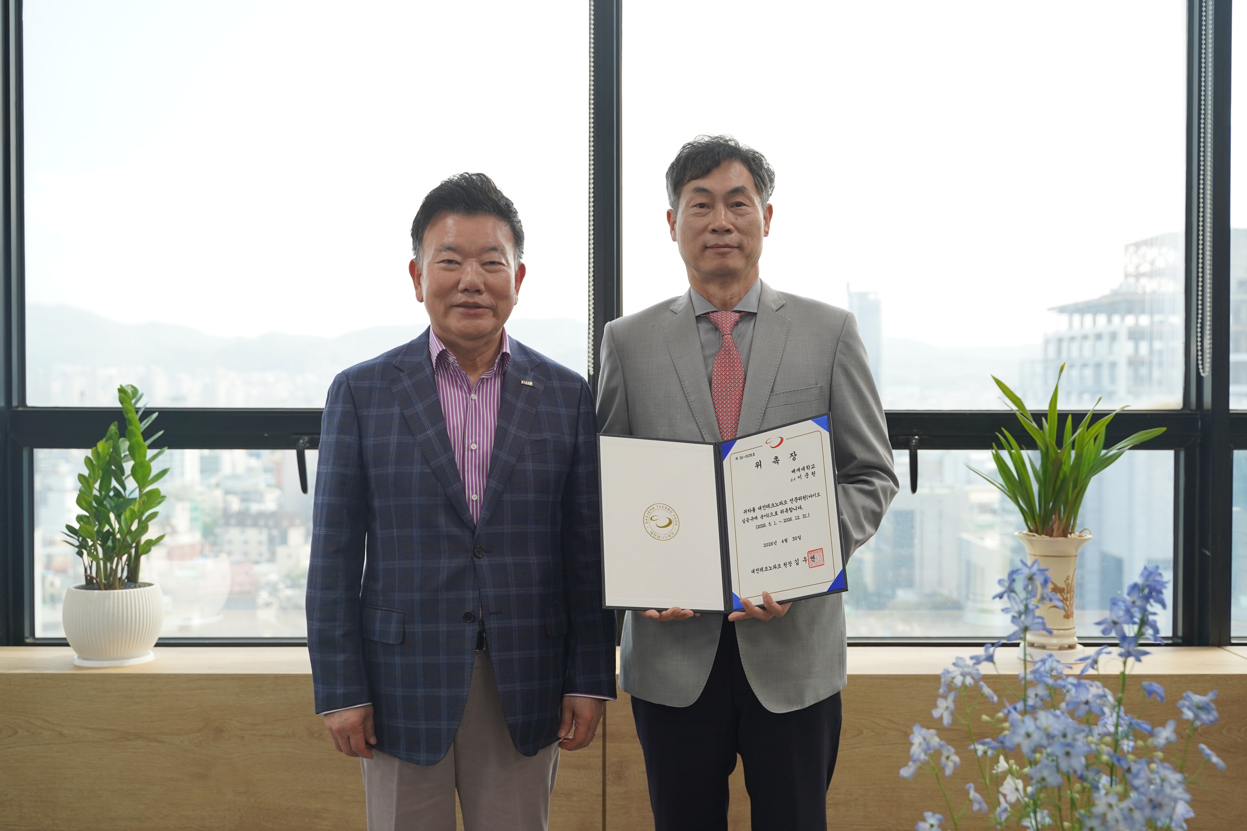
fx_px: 1351
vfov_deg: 34.2
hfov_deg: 49.6
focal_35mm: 39
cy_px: 416
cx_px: 624
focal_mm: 39
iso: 400
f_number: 4
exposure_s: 1/160
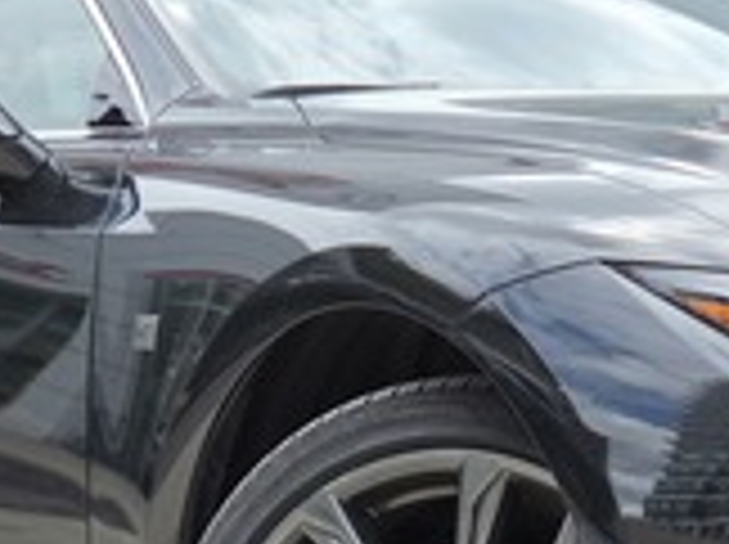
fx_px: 3764
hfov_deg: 11.0
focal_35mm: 179
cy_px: 447
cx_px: 585
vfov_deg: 8.3
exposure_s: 1/650
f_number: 2.4
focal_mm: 7
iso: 25
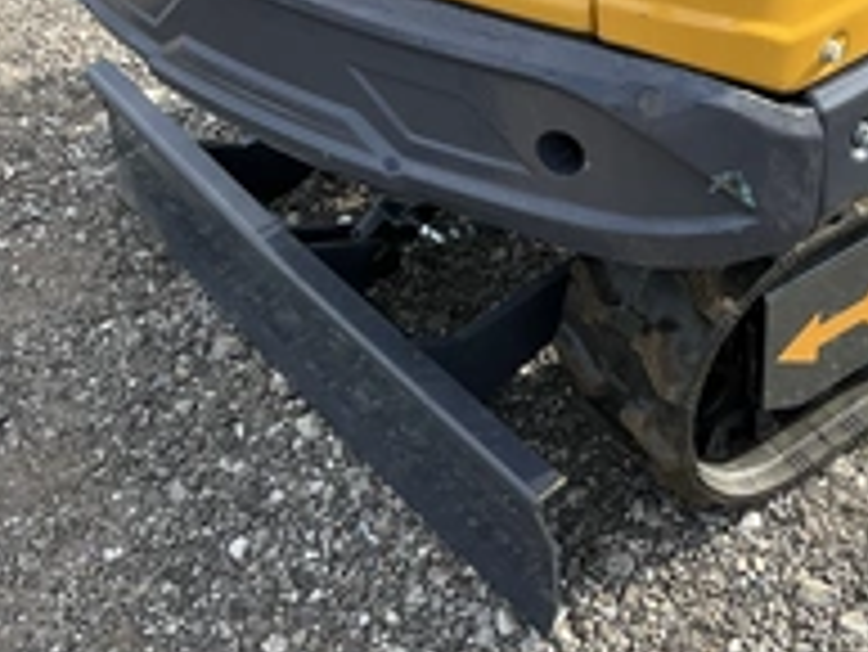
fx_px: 1505
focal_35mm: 60
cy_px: 207
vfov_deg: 24.3
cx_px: 657
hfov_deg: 31.6
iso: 25
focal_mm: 3
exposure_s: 1/422
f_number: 1.8
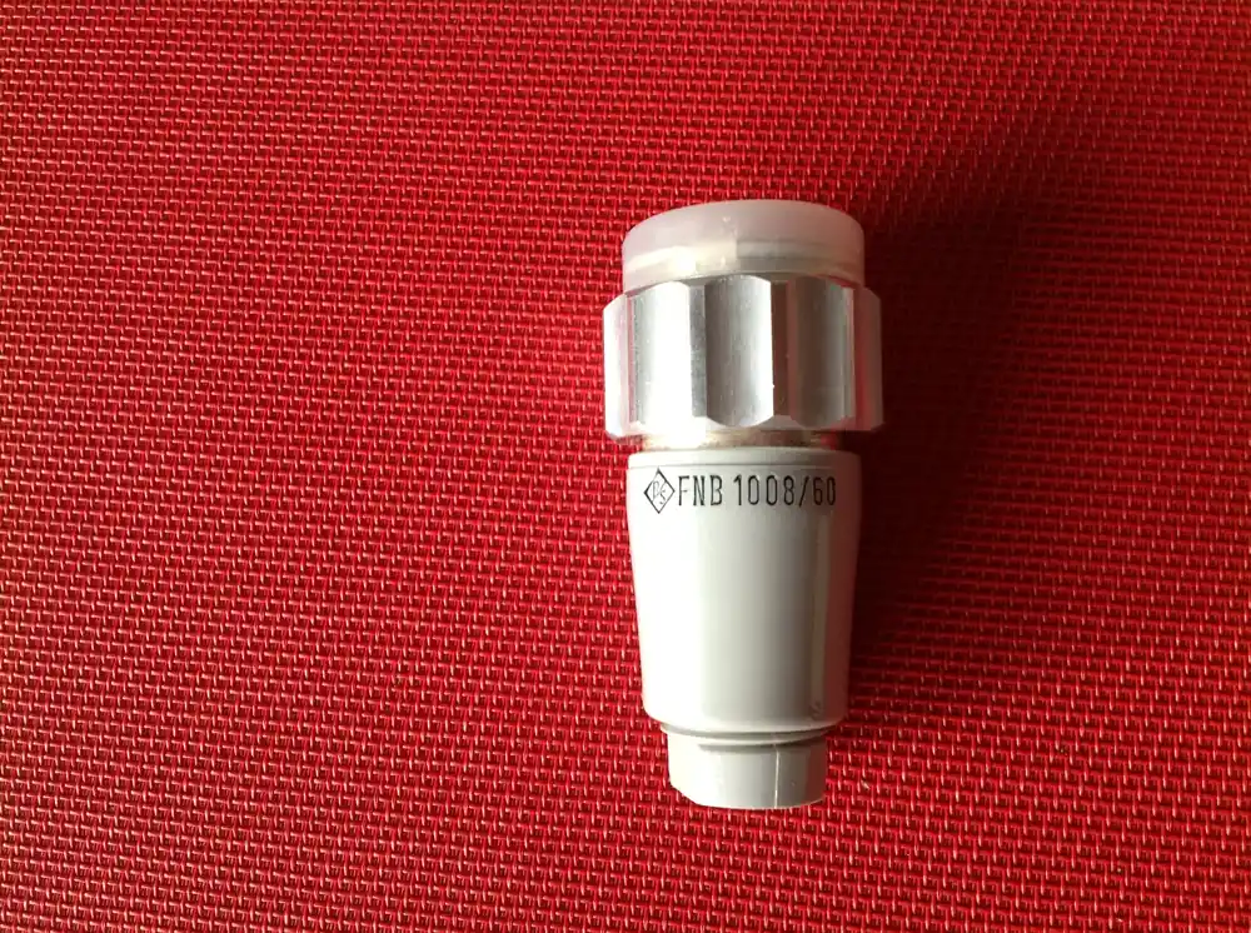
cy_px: 466
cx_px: 626
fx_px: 1262
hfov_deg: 52.7
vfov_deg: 40.6
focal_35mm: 35
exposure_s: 1/60
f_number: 2.4
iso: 64
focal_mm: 4.28
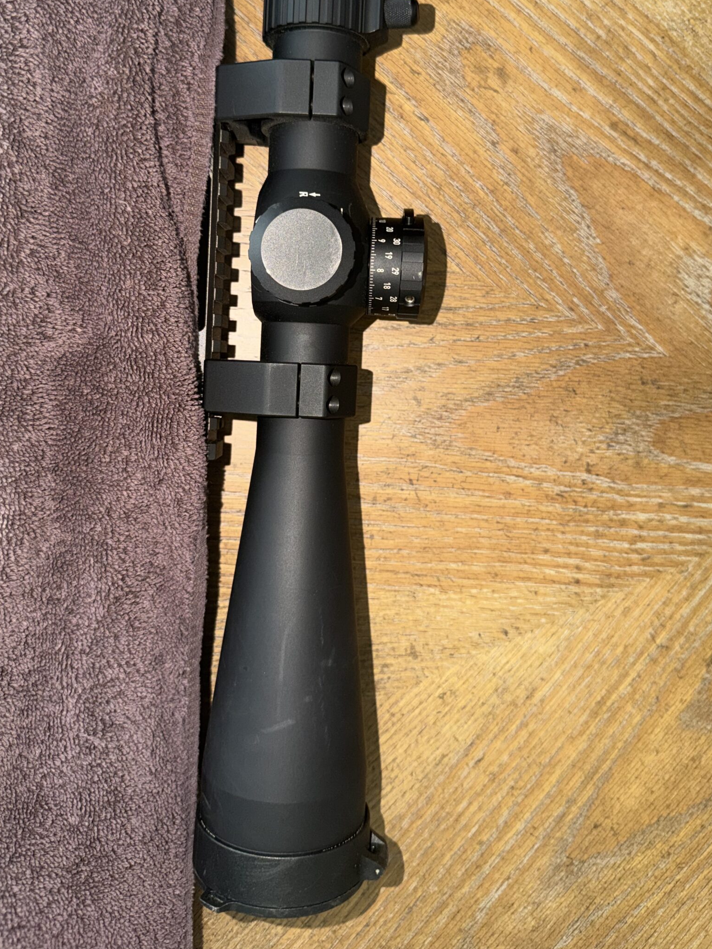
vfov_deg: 59.2
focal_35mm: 30
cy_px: 360
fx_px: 823
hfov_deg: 46.8
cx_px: 353
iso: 80
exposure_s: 1/30
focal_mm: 6.76
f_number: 1.78
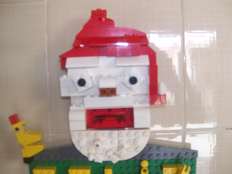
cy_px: 87
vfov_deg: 39.7
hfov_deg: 51.4
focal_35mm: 36
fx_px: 241
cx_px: 116
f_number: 2.7
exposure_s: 1/64
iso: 140
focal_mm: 6
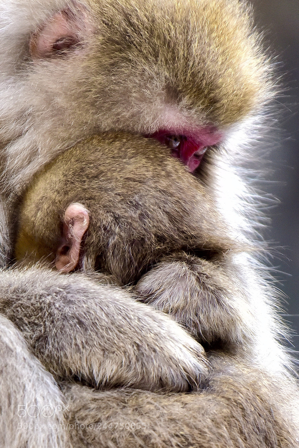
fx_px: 6223
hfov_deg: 2.8
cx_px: 150
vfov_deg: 4.1
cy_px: 224
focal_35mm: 500
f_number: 5.6
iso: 900
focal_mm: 500
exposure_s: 1/500
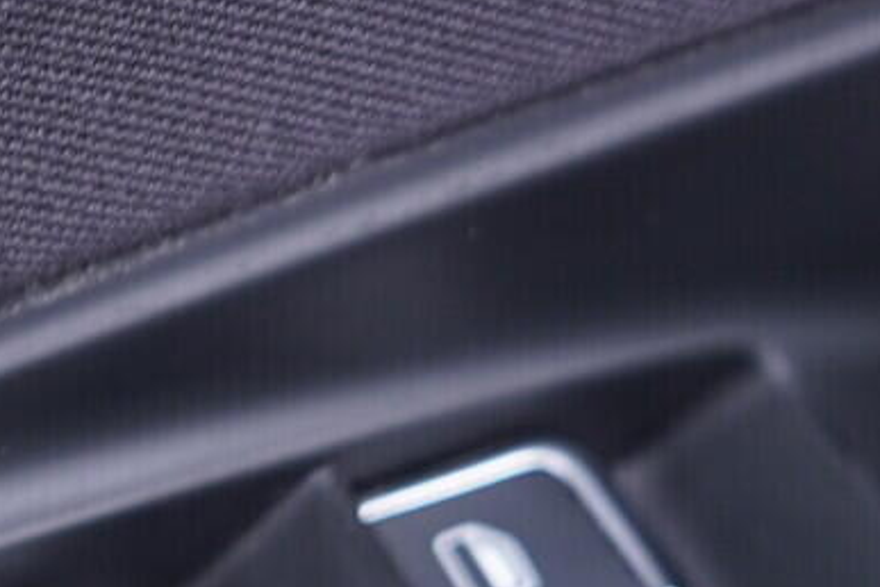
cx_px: 277
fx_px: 3275
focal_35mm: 134
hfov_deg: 15.3
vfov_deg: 10.2
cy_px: 592
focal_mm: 24
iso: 320
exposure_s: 1/40
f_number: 2.8
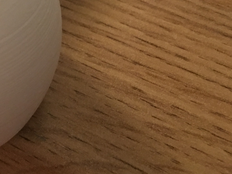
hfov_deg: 18.5
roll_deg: -1.4
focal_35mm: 94
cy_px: 63
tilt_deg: -42.5
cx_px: -115
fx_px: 630
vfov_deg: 15.7
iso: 80
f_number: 2.2
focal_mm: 4.15
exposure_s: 1/4
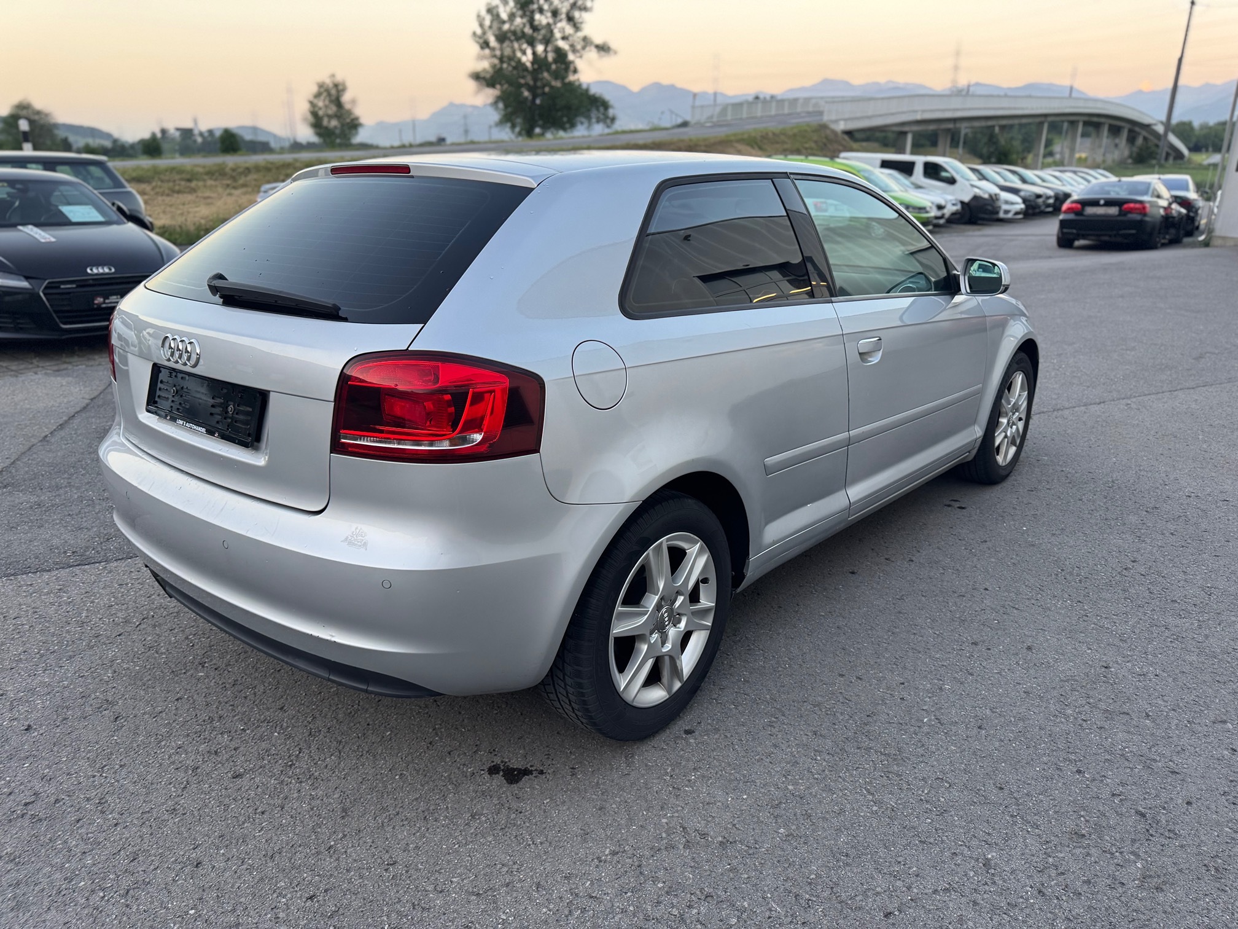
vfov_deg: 56.8
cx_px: 619
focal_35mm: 24
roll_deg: -0.2
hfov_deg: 71.6
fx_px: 858
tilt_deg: -19.0
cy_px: 464
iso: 160
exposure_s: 1/121
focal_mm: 6.76
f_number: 1.78
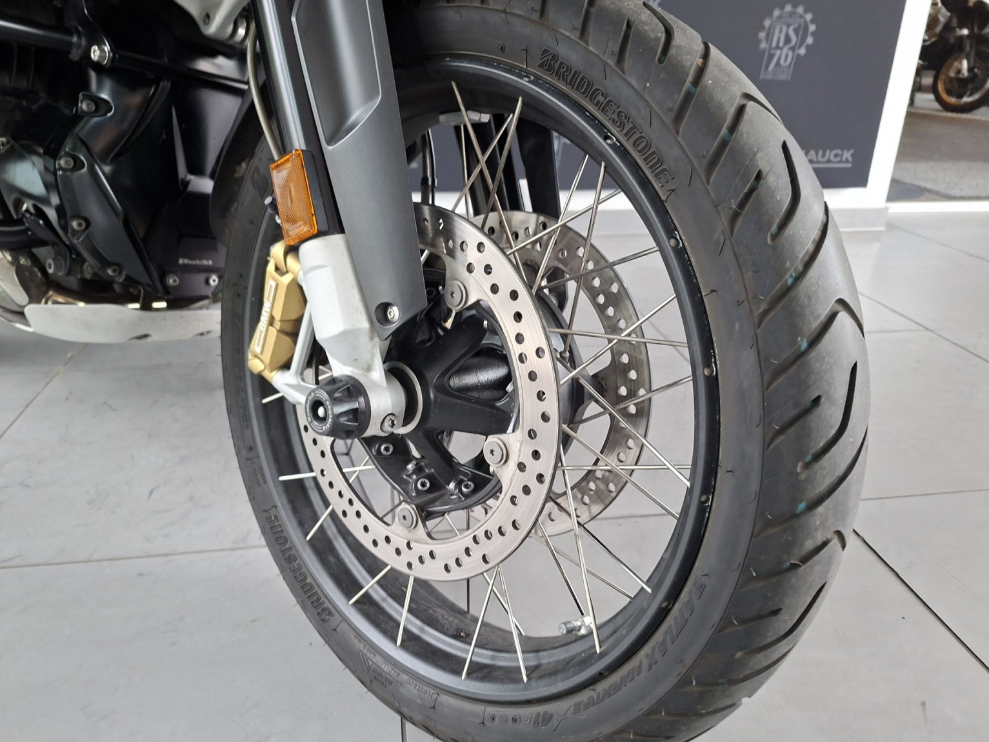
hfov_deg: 71.6
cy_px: 359
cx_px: 481
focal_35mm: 24
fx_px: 686
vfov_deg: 56.8
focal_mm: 5.54
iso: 320
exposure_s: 1/100
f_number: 1.8
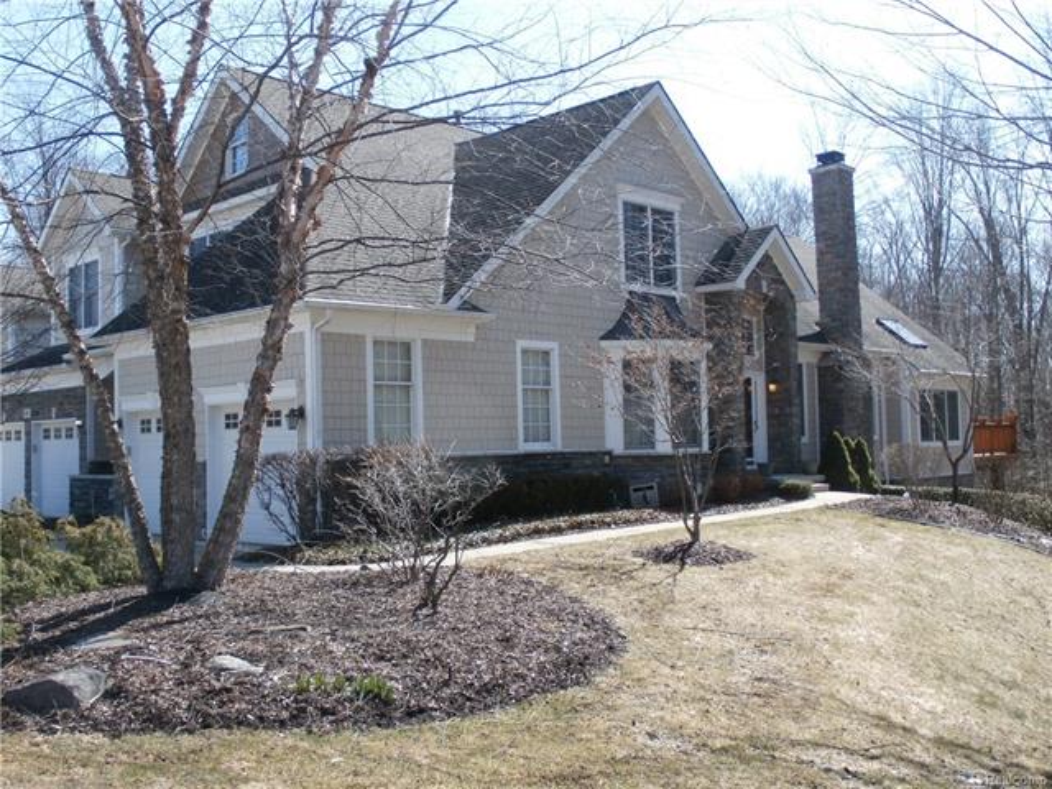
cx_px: 526
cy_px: 394
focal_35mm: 34
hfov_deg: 54.0
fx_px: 1033
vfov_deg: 41.8
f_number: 3.4
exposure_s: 1/400
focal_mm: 6
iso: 100
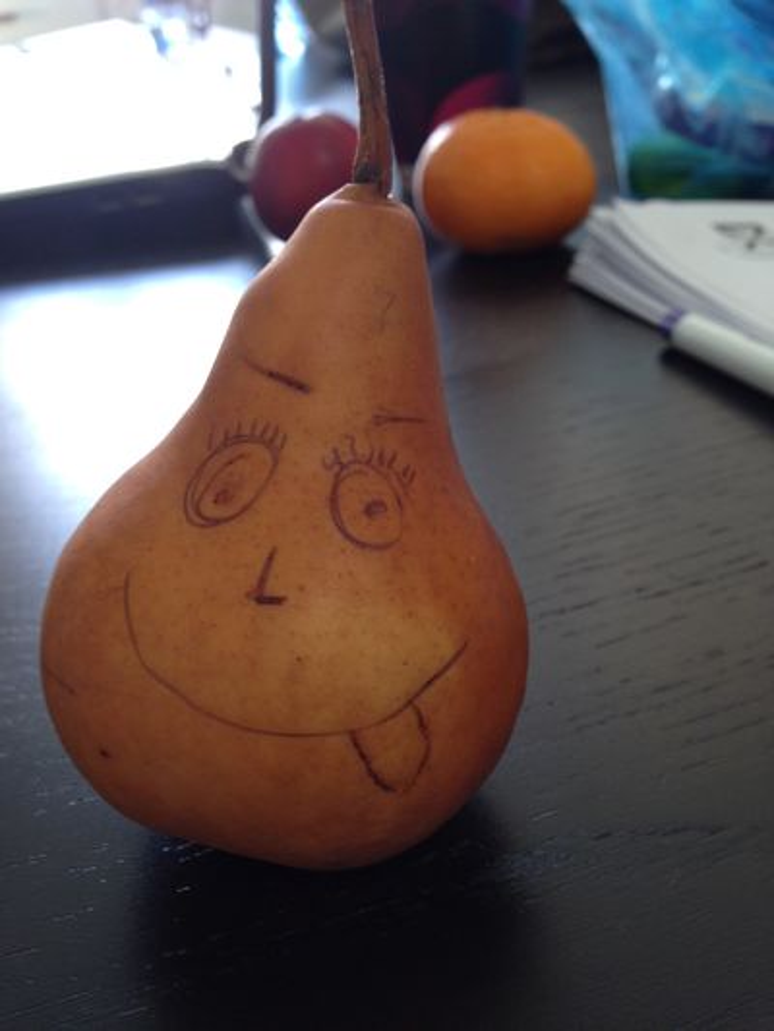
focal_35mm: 33
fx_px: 983
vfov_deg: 55.3
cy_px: 516
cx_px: 387
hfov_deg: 43.0
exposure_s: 1/30
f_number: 2.4
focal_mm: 4.12
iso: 64
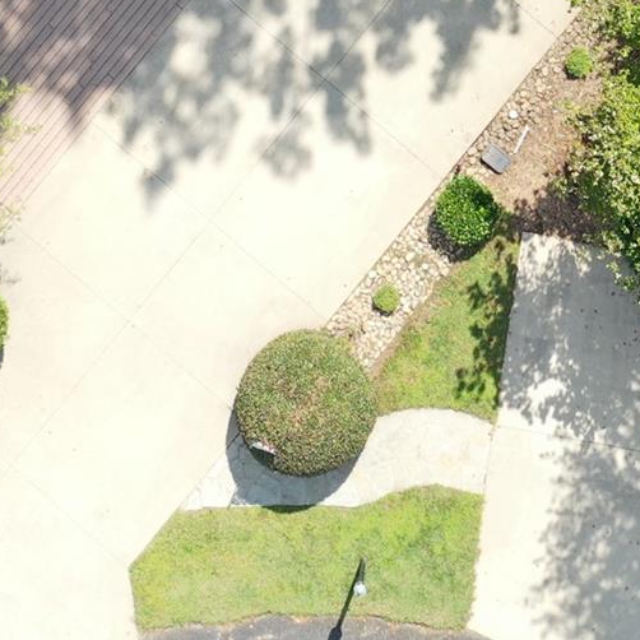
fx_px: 2029
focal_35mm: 97
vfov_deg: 16.9
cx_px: 348
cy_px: -180
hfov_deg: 17.9
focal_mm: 10.26
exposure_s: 1/50
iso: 100
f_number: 3.5
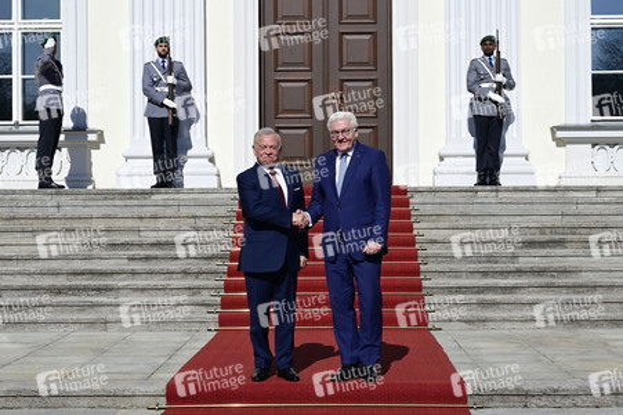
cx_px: 312
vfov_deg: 19.4
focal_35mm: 70
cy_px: 208
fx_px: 1210
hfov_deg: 28.9
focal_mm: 70
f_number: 10
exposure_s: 1/250
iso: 64
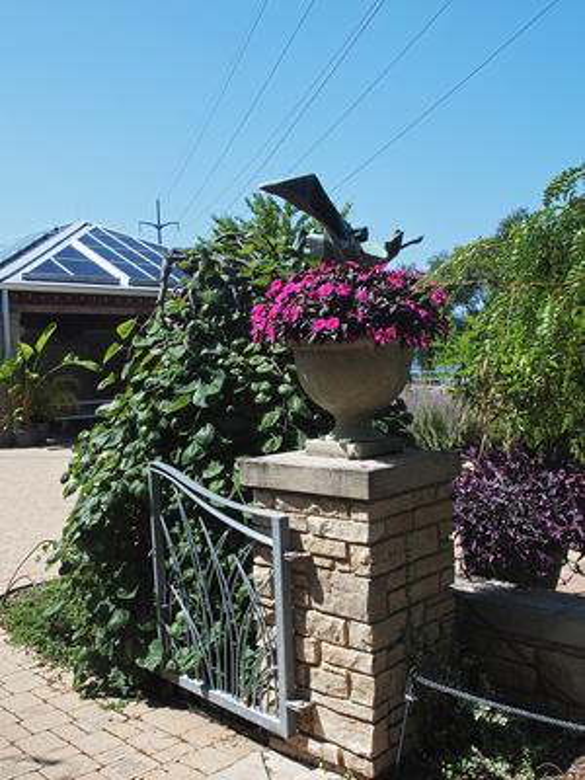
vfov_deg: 56.8
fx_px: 721
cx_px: 292
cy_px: 390
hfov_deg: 44.2
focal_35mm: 32
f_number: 4.5
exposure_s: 1/640
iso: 100
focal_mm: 6.7
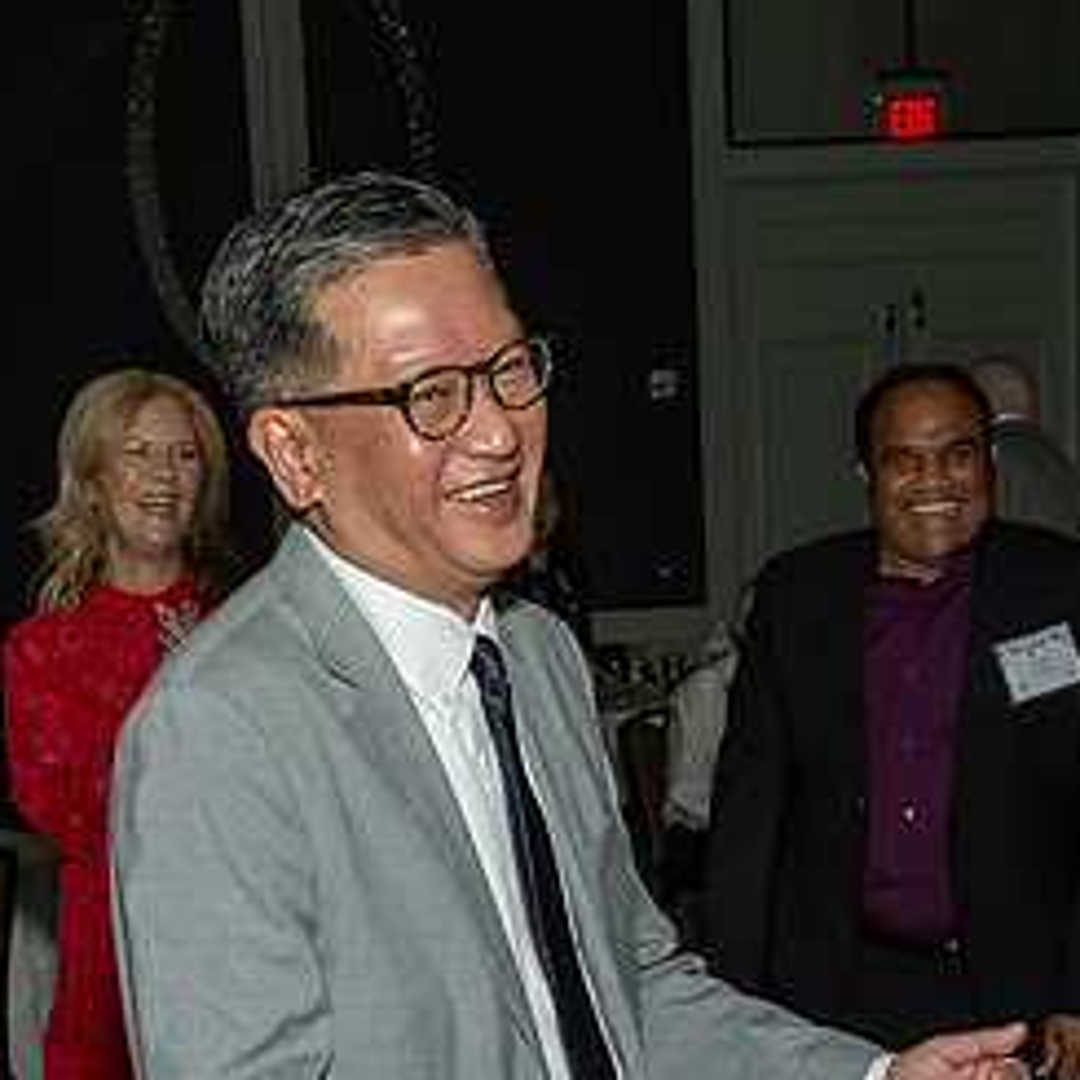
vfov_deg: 21.1
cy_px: 1119
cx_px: 499
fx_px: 2789
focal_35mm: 79
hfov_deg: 21.9
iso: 1000
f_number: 8
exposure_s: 1/250
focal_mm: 19
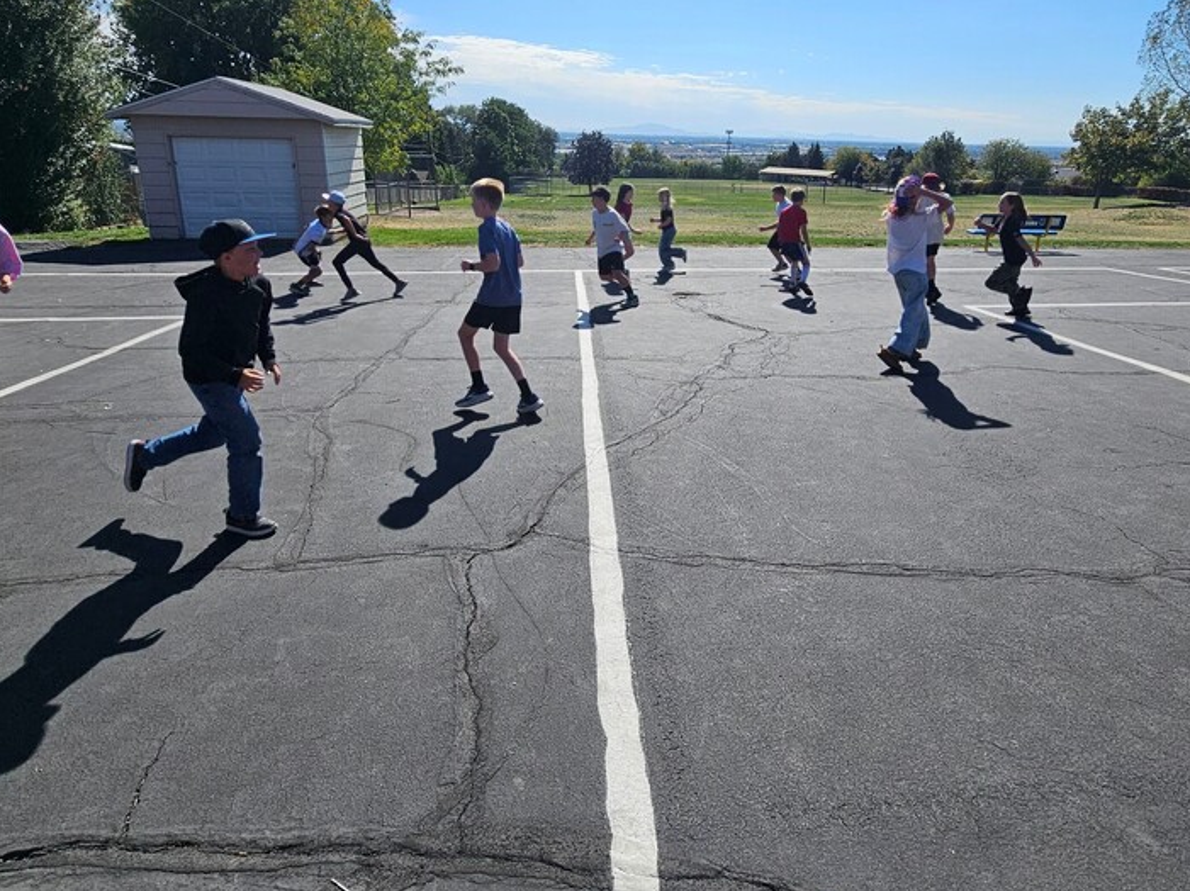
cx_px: 652
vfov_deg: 67.6
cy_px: 336
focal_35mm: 19
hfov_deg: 84.5
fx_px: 653
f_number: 2.2
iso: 50
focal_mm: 2.2
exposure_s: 1/3372
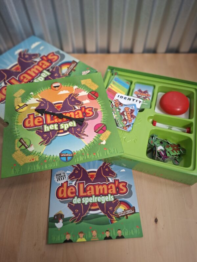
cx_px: 98
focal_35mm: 23
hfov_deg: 58.9
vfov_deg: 73.9
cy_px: 131
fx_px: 175
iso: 160
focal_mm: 5.54
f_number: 1.8
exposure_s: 1/50
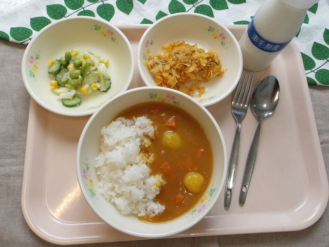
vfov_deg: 51.4
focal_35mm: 27
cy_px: 124
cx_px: 164
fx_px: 257
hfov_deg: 65.3
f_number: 10.4
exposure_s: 1/60
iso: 465
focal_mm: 4.9
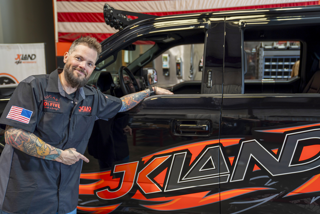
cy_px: 107
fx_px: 311
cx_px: 162
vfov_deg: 37.9
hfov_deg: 54.4
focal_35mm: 35
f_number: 2.8
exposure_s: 1/50
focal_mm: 34
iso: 50
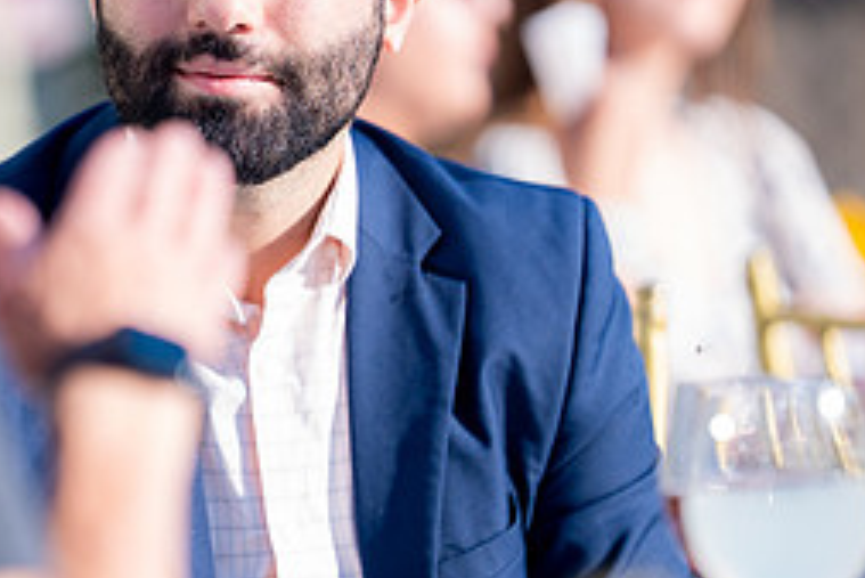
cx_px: 226
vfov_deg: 4.0
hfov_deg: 6.0
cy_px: 255
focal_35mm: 344
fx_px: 8270
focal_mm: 150
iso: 200
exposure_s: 1/2000
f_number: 2
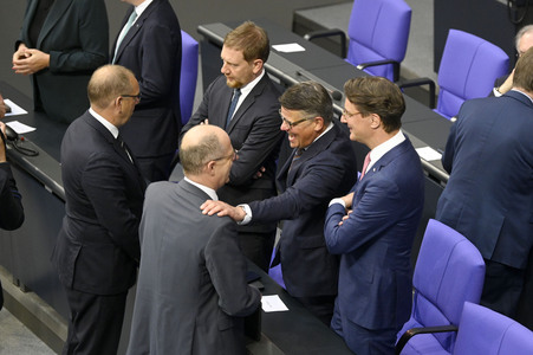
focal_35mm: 135
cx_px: 266
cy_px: 178
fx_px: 1997
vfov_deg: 10.1
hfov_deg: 15.2
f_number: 3.5
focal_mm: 135
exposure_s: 1/640
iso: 5000
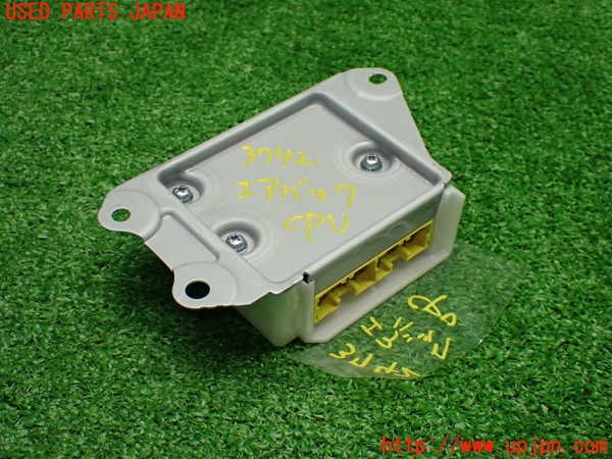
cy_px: 230
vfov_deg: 29.1
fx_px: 884
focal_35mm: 50
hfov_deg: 38.2
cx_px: 306
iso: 800
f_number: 3.2
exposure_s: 1/200
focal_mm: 9.01
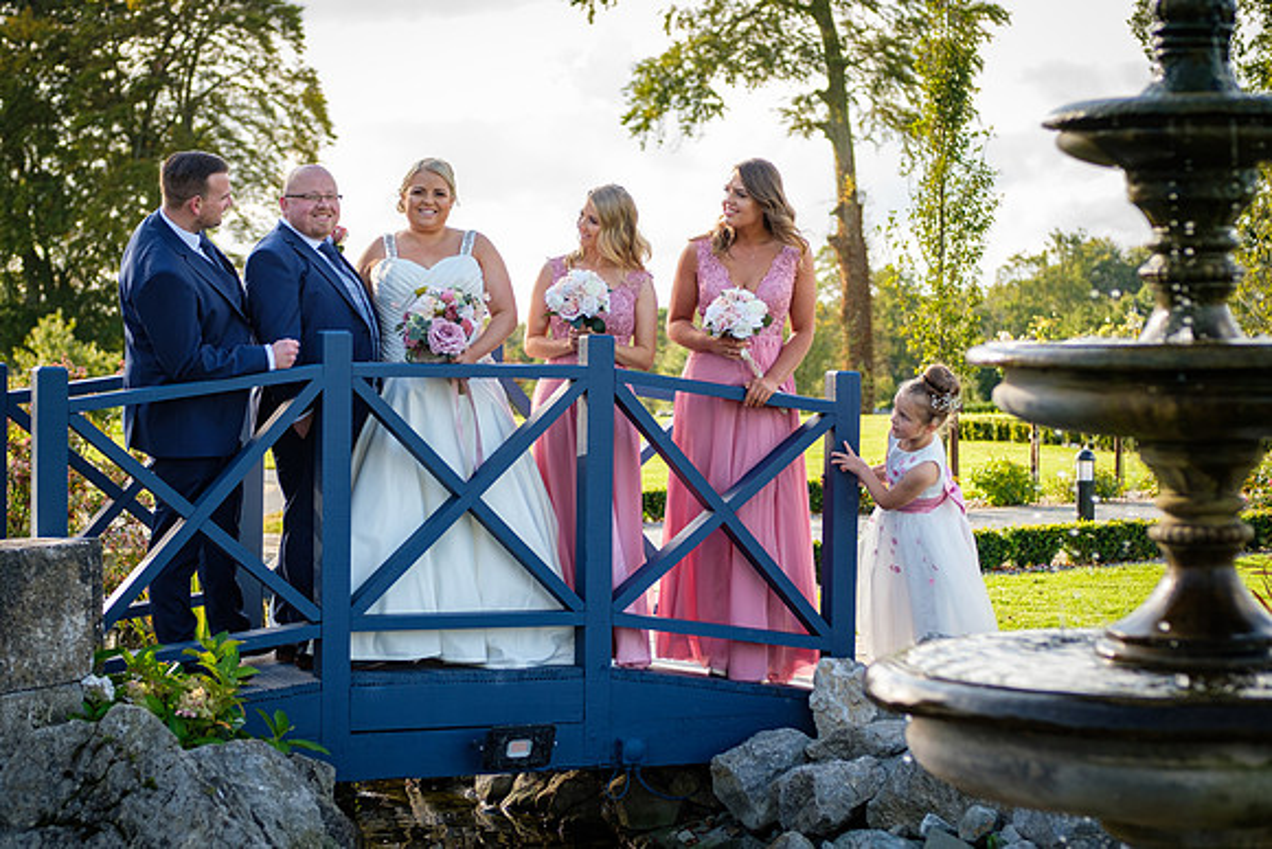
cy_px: 425
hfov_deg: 25.7
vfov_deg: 17.3
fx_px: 2785
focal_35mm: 79
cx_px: 618
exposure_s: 1/500
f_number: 2.8
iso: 250
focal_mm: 50
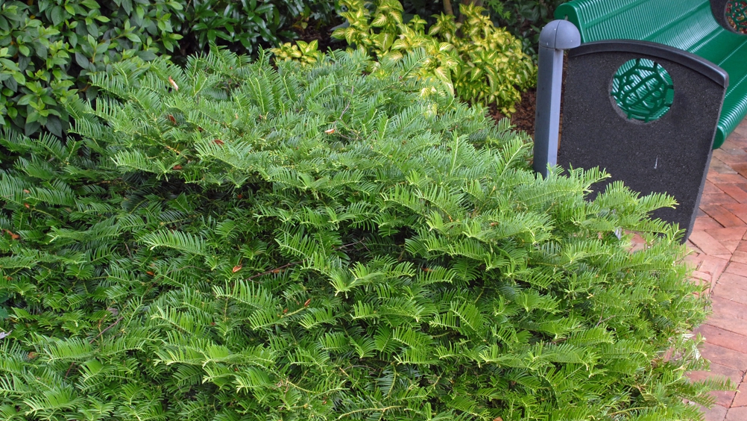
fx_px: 891
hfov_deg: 45.5
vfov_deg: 26.5
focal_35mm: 45
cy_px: 247
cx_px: 368
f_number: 6.3
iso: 400
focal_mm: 28
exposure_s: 1/160
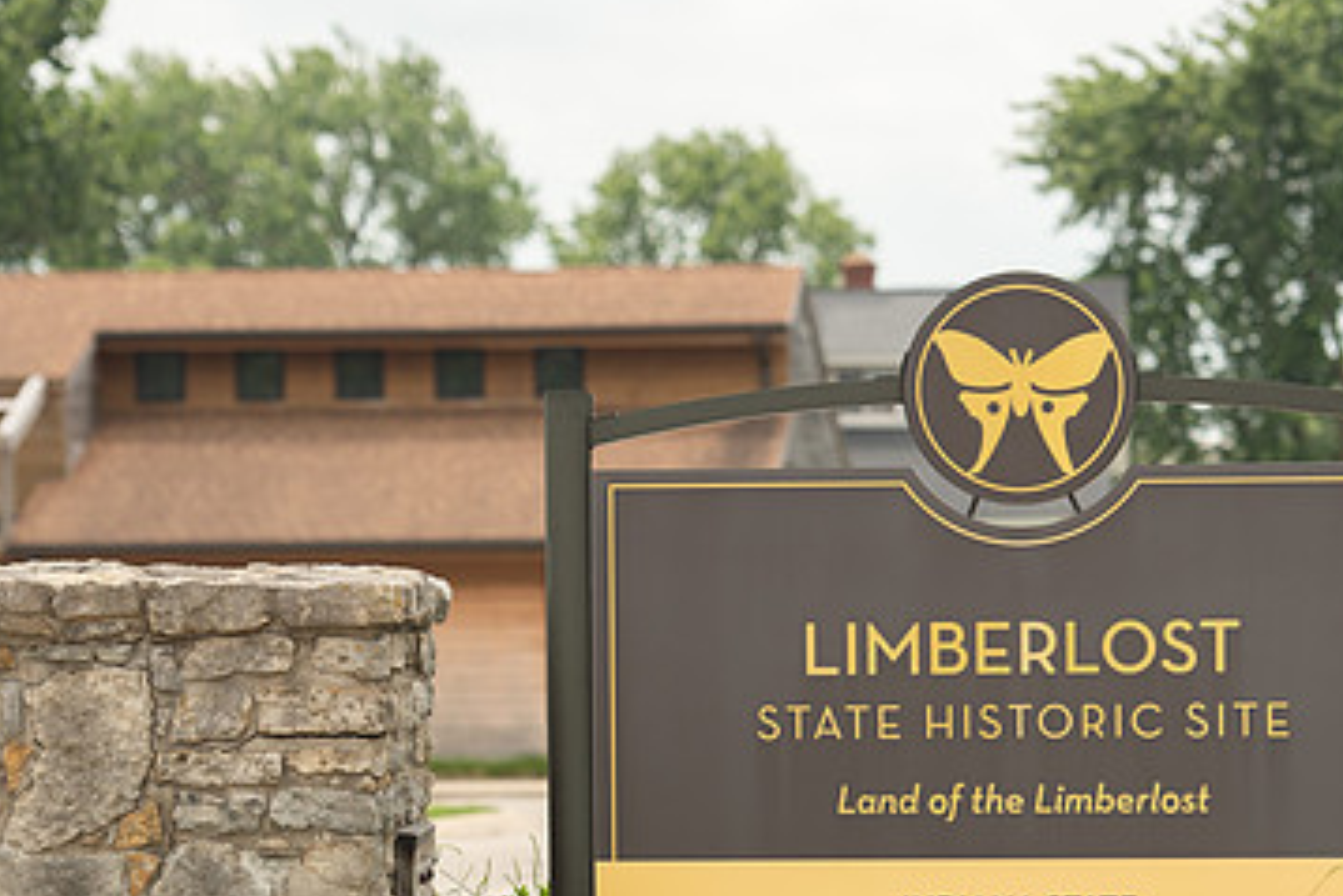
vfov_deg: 7.5
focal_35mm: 184
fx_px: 6867
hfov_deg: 11.2
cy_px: 669
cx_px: 724
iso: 100
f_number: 4
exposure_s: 1/1600
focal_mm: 112
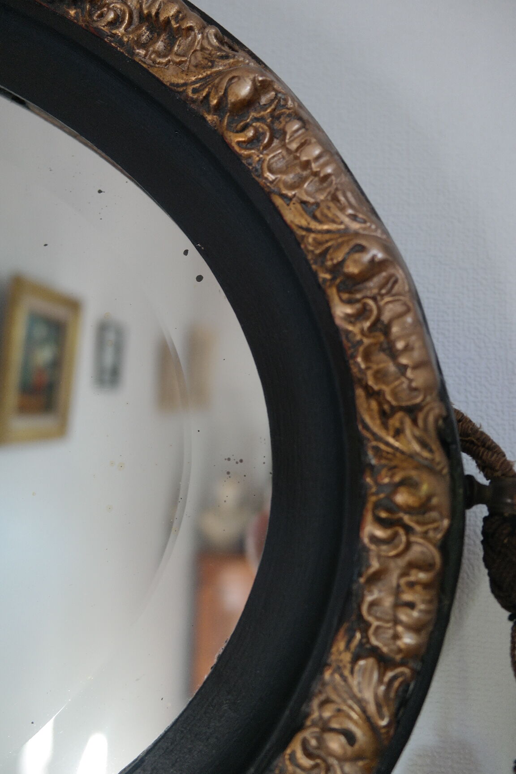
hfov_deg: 43.6
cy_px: 387
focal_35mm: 30
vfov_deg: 61.9
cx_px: 258
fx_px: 645
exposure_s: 1/40
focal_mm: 20
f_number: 3.5
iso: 400
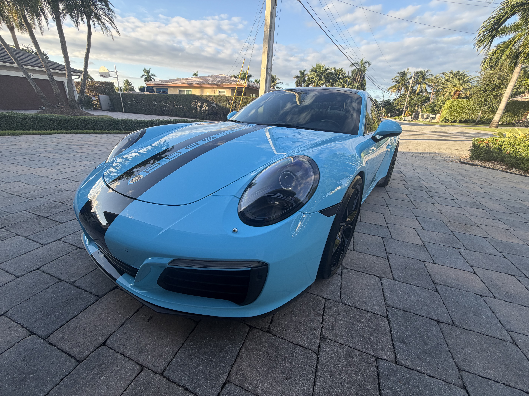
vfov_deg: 85.7
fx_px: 214
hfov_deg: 102.1
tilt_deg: -23.3
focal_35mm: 14
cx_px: 264
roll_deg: -4.0
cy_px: 198
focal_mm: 2.22
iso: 50
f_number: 2.2
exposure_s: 1/301
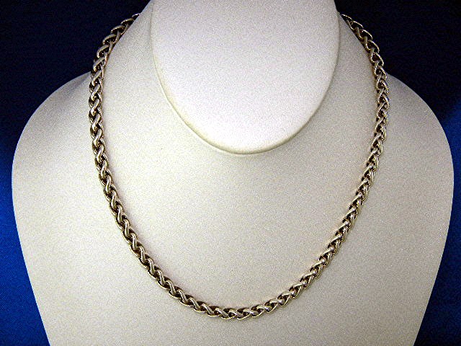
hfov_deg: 54.0
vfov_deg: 41.8
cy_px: 173
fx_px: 453
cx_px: 230
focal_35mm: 34
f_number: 7.2
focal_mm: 6.2
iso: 230
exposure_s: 1/43
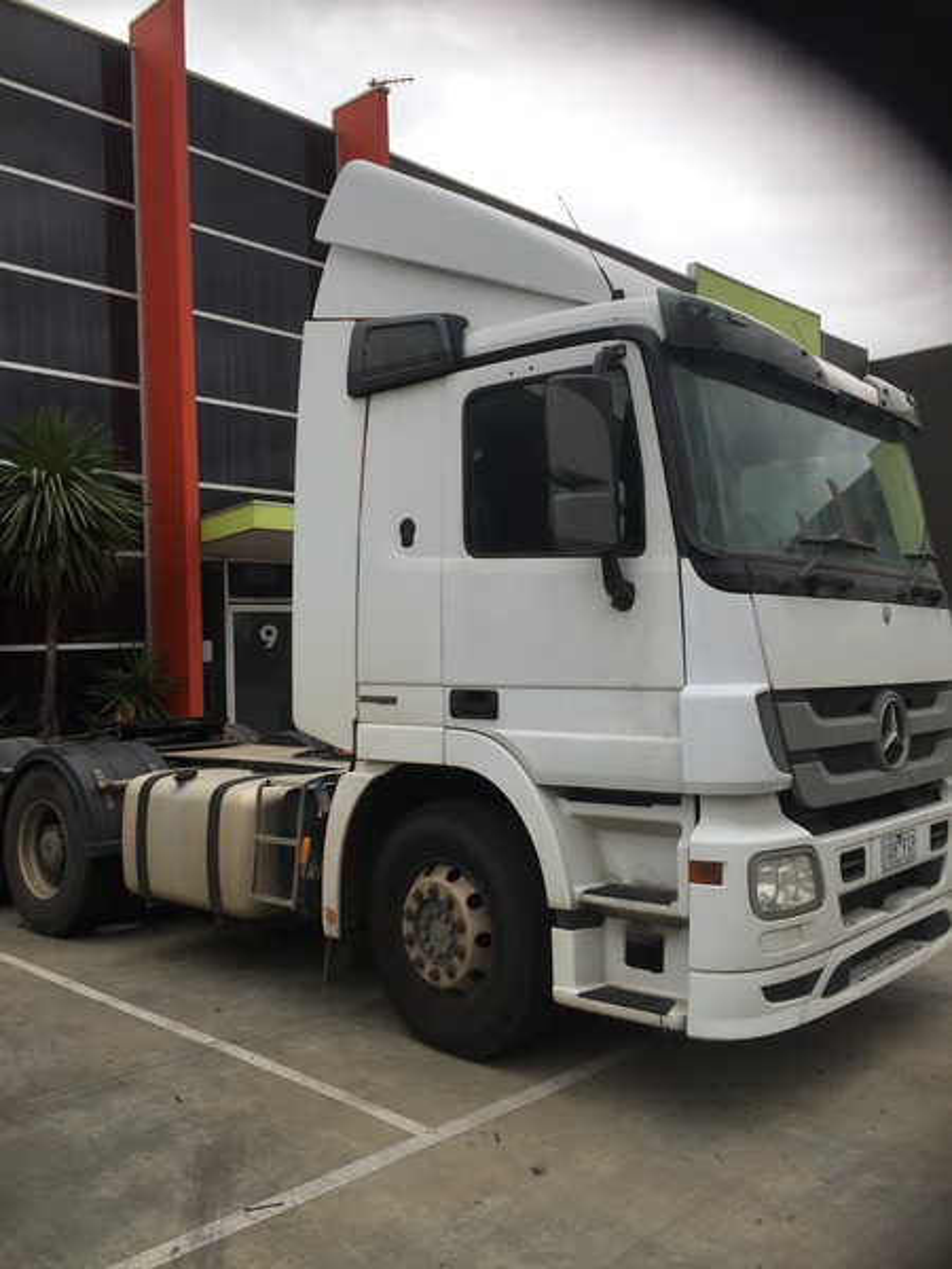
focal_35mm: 29
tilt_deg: +2.1
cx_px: 476
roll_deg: +1.8
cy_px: 634
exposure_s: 1/380
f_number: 2.2
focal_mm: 4.15
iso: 32
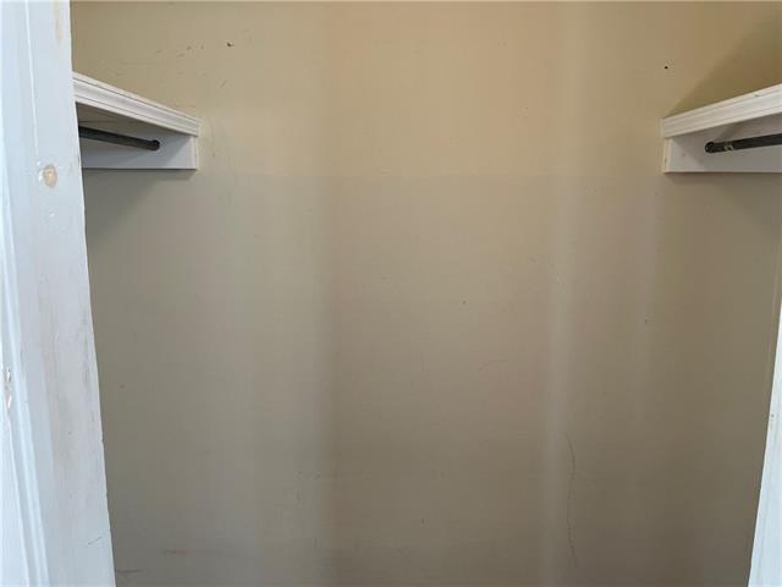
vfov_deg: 53.1
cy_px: 294
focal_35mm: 26
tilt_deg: -8.3
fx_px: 587
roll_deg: -0.6
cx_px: 391
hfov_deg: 67.3
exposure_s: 1/60
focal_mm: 5.1
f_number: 1.6
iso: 80
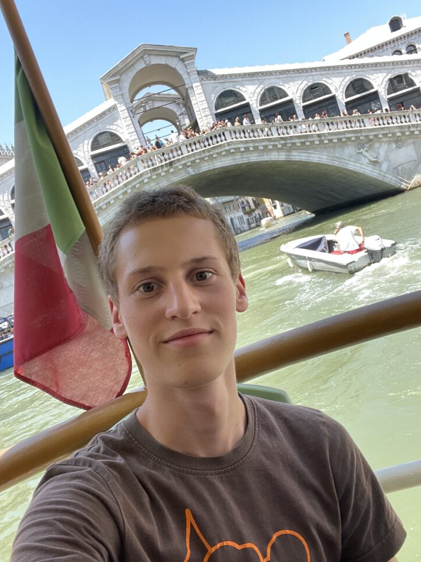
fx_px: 519
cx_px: 214
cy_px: 291
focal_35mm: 32
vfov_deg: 56.8
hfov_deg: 44.2
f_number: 2.2
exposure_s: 1/121
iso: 25
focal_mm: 2.71
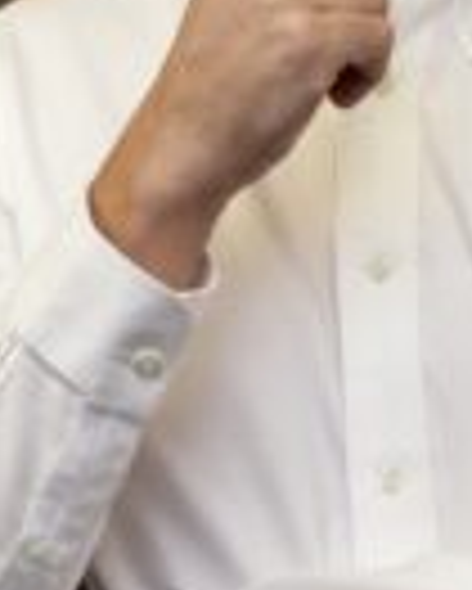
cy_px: 257
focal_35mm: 241
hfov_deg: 6.4
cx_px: 101
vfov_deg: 8.0
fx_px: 4203
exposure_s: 1/250
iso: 200
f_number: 2
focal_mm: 50
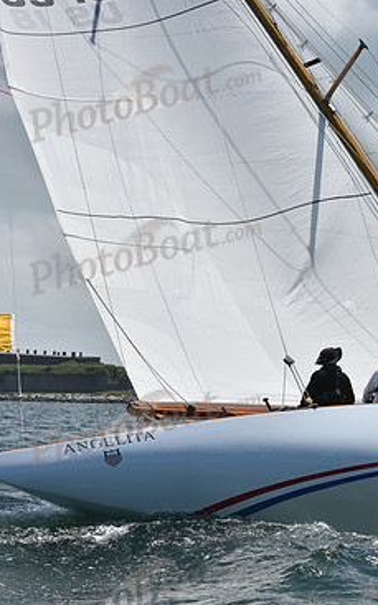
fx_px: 1861
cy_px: 315
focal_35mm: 113
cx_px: 348
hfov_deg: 11.5
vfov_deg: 18.4
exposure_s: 1/1250
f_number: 9
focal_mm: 70
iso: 250
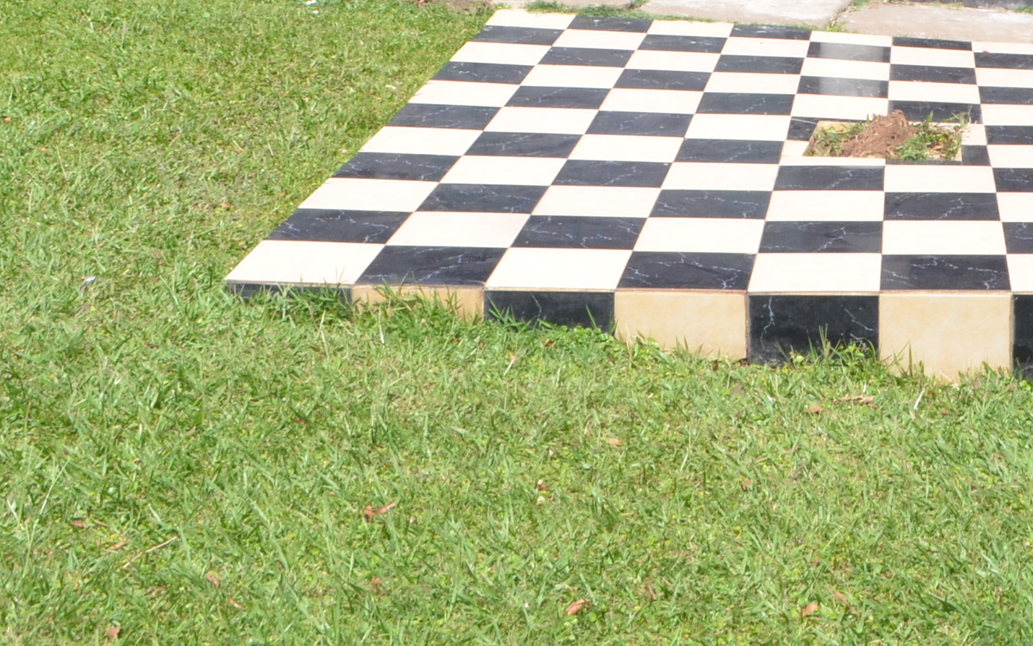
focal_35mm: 71
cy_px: -210
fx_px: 1999
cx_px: 912
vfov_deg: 17.2
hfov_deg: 28.0
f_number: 13
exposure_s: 1/250
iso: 640
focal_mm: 18
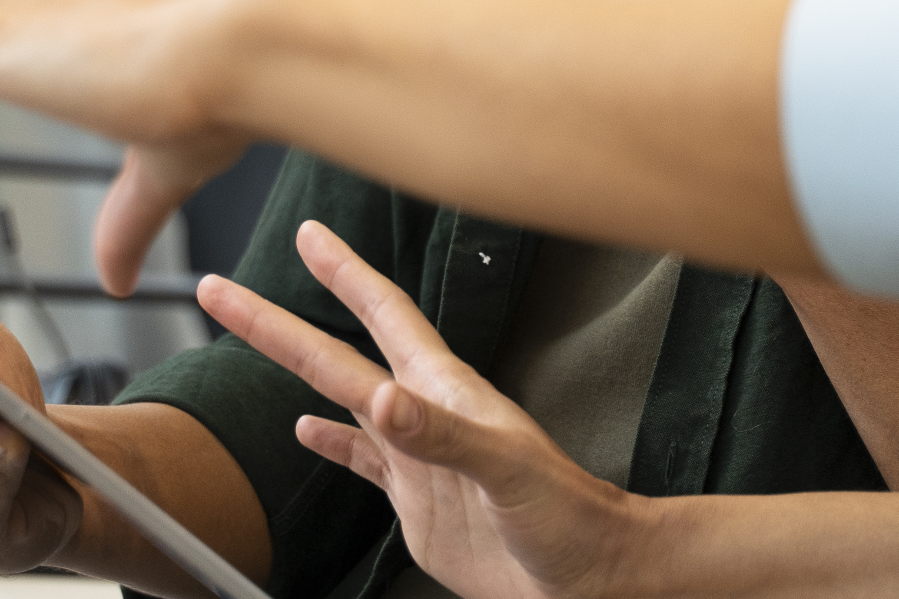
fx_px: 3471
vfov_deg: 9.7
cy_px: -180
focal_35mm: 139
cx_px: 816
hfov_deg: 14.6
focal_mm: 42
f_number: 2.8
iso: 640
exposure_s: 1/125
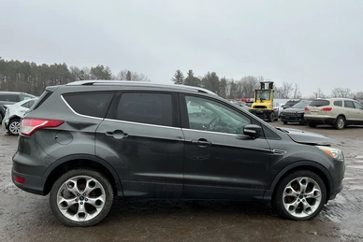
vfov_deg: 43.6
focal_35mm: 30
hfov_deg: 61.9
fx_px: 303
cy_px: 124
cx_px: 185
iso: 25
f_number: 1.8
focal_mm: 3
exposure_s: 1/469
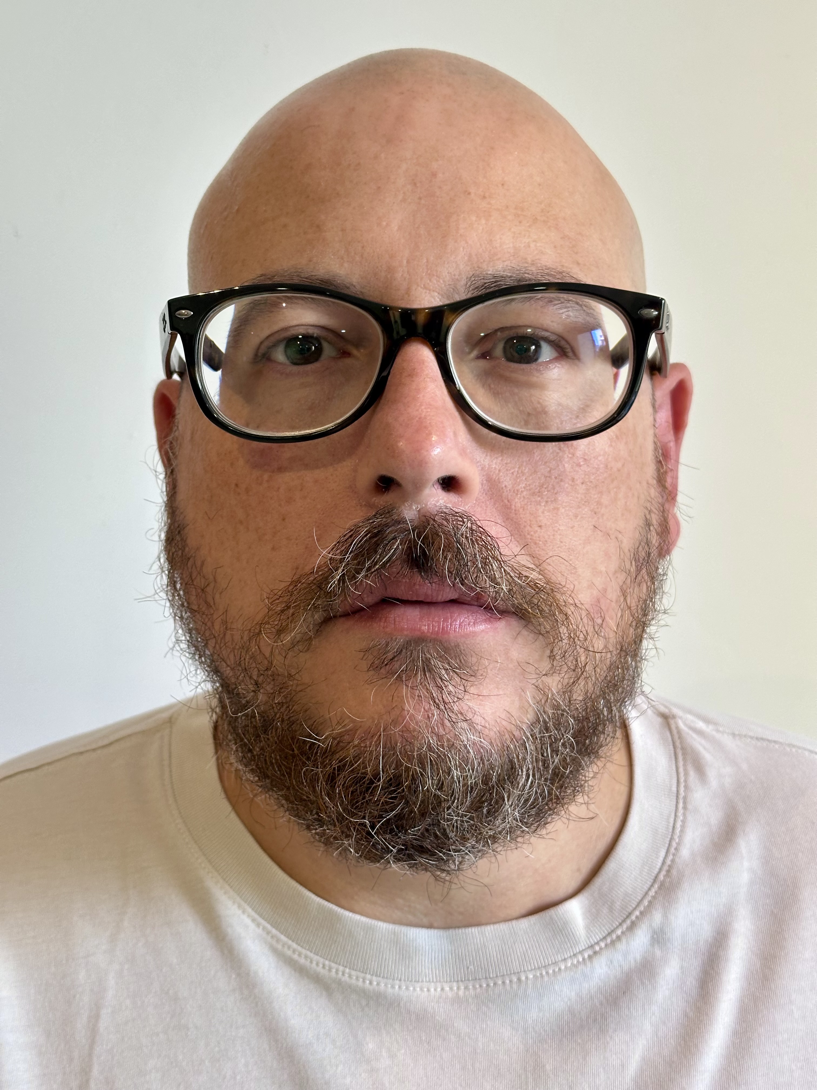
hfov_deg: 30.3
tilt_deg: -7.7
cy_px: 545
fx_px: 1511
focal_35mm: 48
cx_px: 408
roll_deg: +1.3
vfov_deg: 39.7
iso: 200
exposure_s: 1/50
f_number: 1.78
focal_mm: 6.86
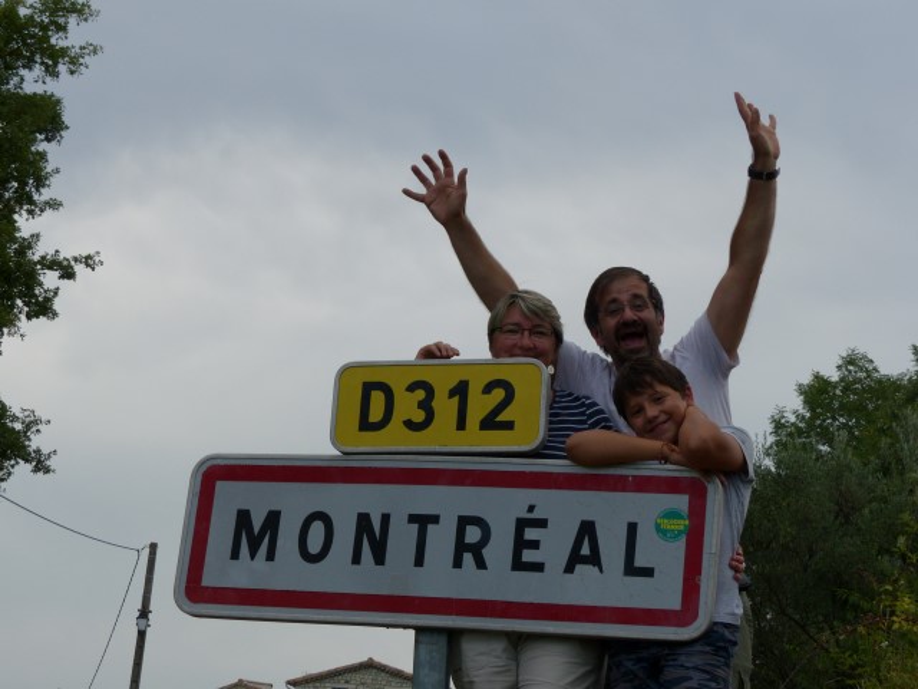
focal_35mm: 81
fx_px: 2148
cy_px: 344
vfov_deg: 18.2
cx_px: 459
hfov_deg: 24.1
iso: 100
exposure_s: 1/640
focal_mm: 14.5
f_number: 4
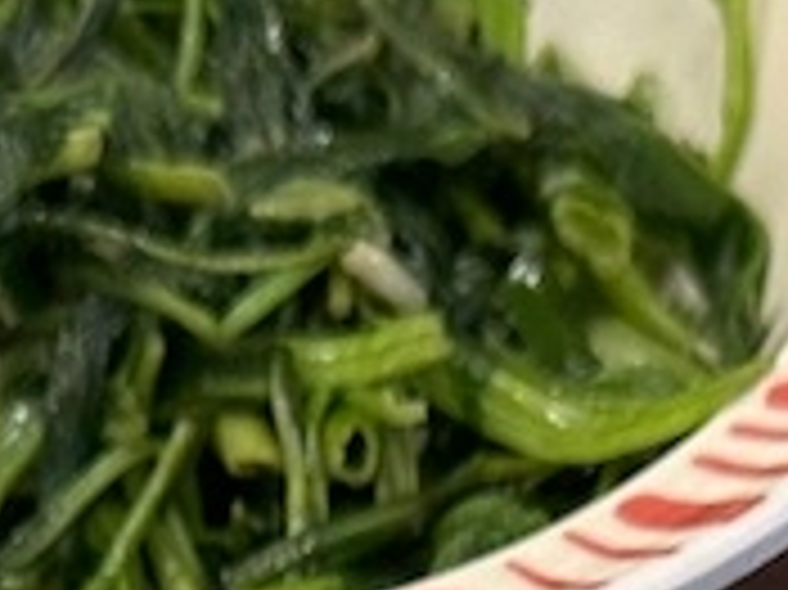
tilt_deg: -60.6
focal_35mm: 176
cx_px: 59
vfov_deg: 7.7
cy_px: 1549
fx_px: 4004
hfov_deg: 11.2
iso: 160
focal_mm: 6.9
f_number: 1.8
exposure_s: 1/60
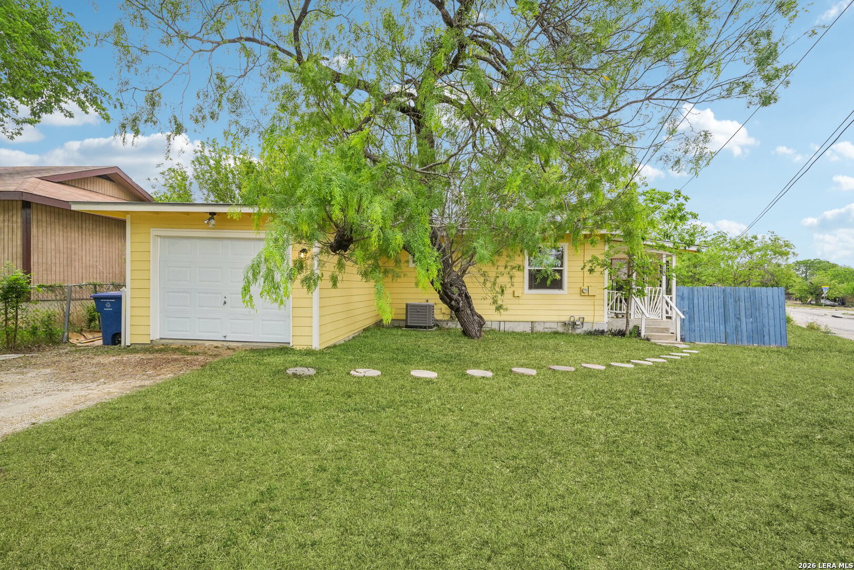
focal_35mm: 16
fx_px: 380
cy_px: 285
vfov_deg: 73.7
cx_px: 427
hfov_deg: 96.7
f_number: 7.1
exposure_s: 1/1000
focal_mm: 16
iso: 800
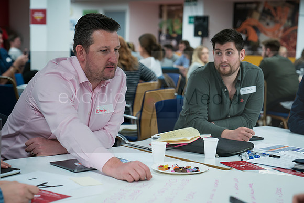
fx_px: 584
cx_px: 181
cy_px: 104
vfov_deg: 19.7
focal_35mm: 69
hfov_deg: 29.1
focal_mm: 57
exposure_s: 1/60
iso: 640
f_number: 2.8
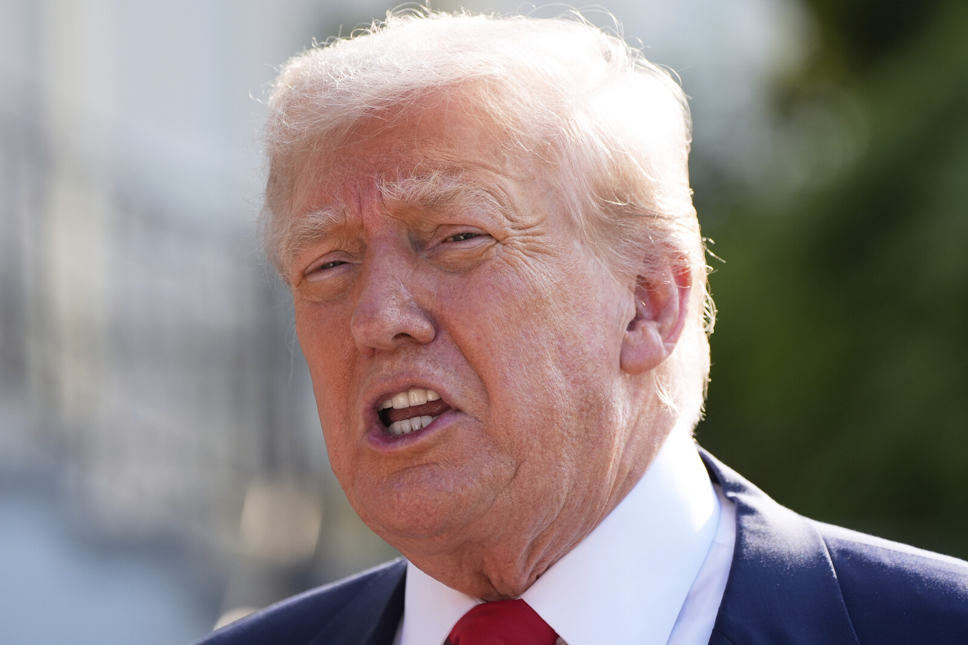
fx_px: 7206
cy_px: 322
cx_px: 484
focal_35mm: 268
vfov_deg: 5.1
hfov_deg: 7.7
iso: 500
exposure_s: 1/1000
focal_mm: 268
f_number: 5.6
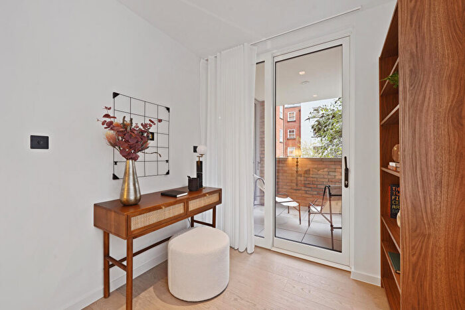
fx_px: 181
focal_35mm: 14
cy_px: 155
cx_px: 232
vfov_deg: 81.2
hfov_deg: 104.2
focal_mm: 14
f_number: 8
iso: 400
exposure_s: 1/1.6
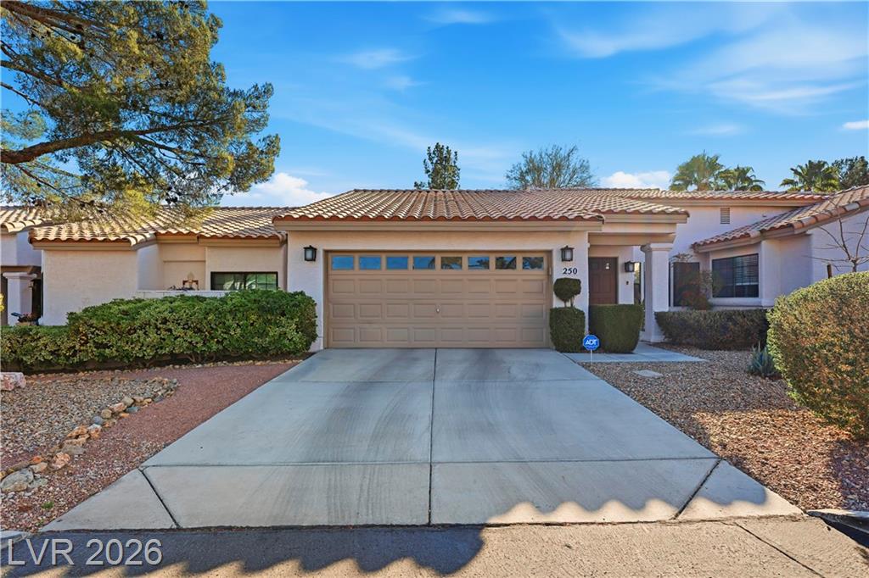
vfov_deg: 72.0
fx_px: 398
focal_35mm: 16
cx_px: 434
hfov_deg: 95.0
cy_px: 289
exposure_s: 1/500
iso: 80
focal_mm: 16.5
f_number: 9
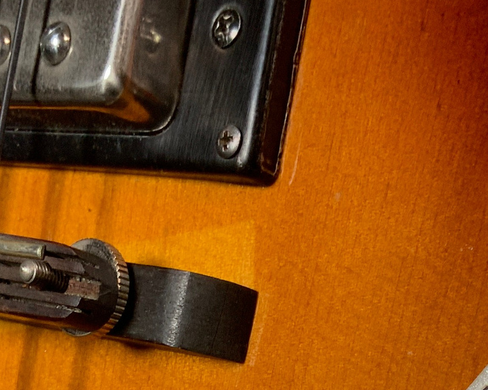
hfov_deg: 19.4
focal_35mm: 99
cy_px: 631
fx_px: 1430
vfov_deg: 14.3
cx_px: 278
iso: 40
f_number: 1.8
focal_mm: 3
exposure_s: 1/104
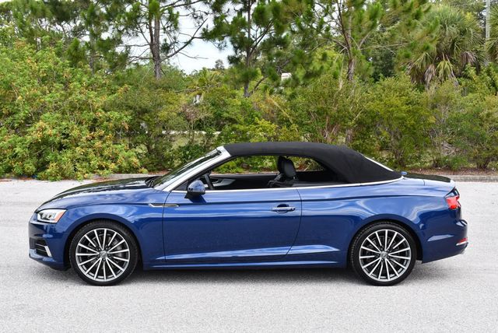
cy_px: 166
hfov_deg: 41.1
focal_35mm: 48
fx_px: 665
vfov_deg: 28.1
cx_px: 249
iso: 200
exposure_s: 1/250
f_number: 6.3
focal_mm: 24
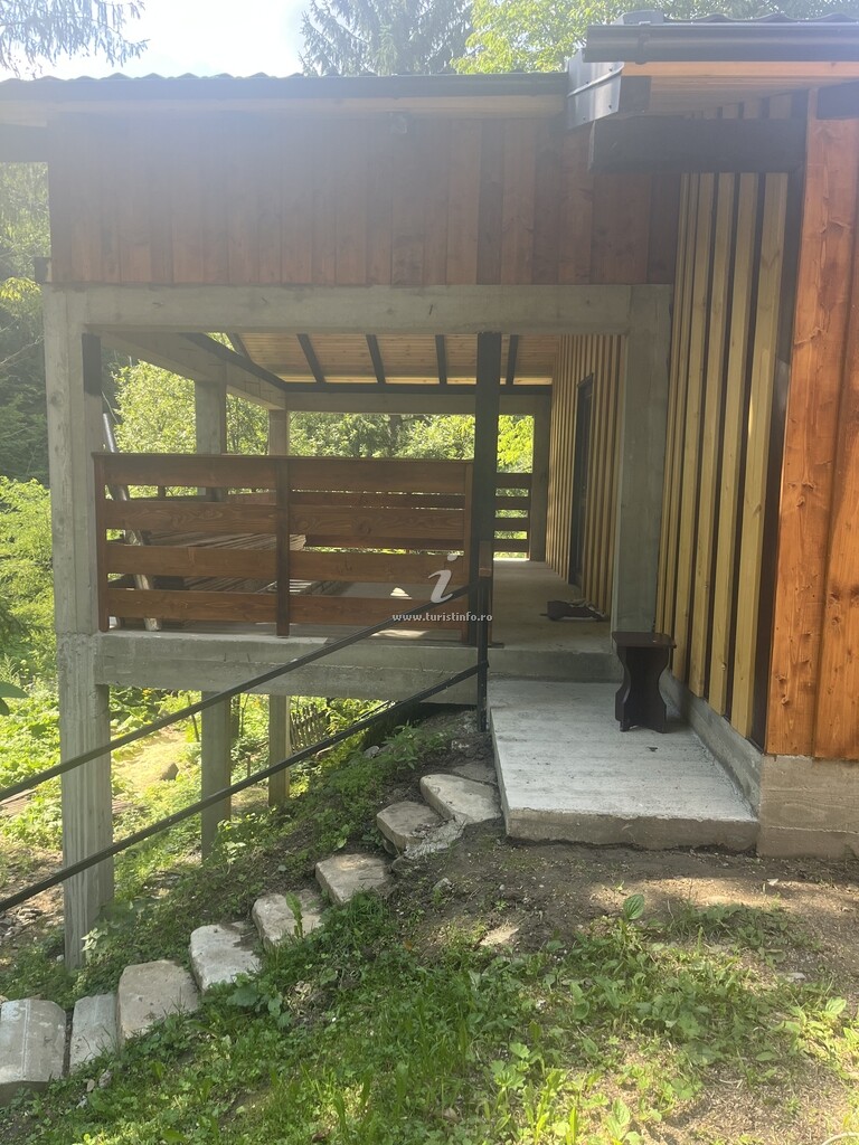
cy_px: 572
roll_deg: -0.5
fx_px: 860
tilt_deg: -6.9
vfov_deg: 67.3
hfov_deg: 53.1
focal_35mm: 26
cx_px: 430
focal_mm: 5.1
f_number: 1.6
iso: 50
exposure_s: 1/437
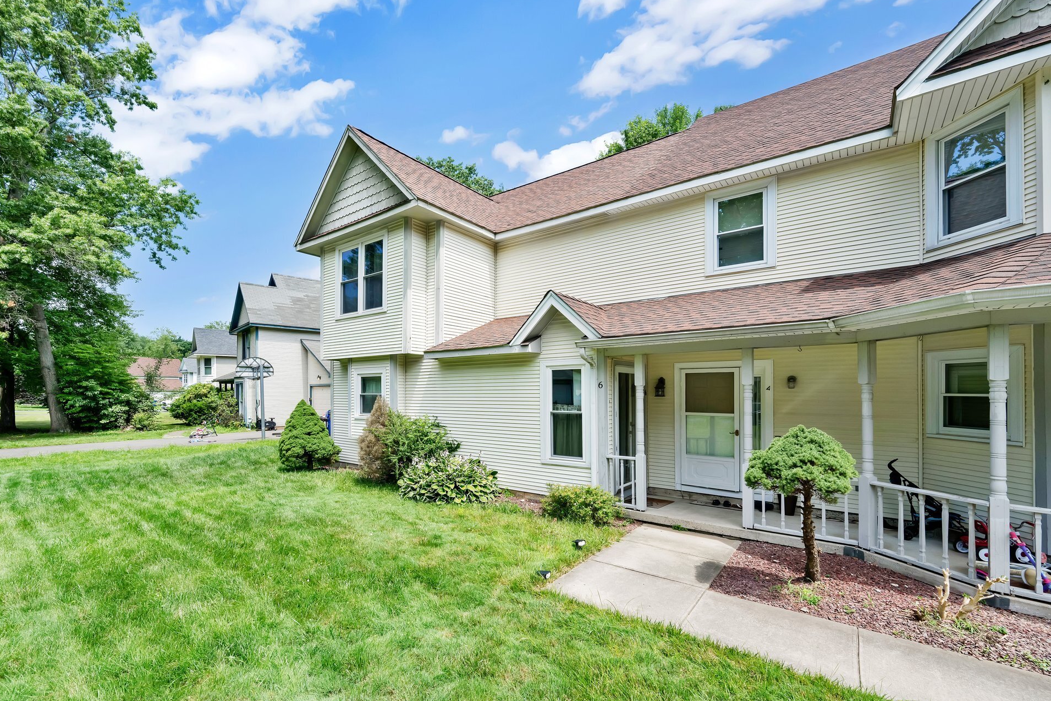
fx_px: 438
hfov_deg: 100.3
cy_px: 369
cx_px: 493
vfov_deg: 77.3
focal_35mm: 15
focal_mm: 14
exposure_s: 1/500
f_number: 10
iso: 800
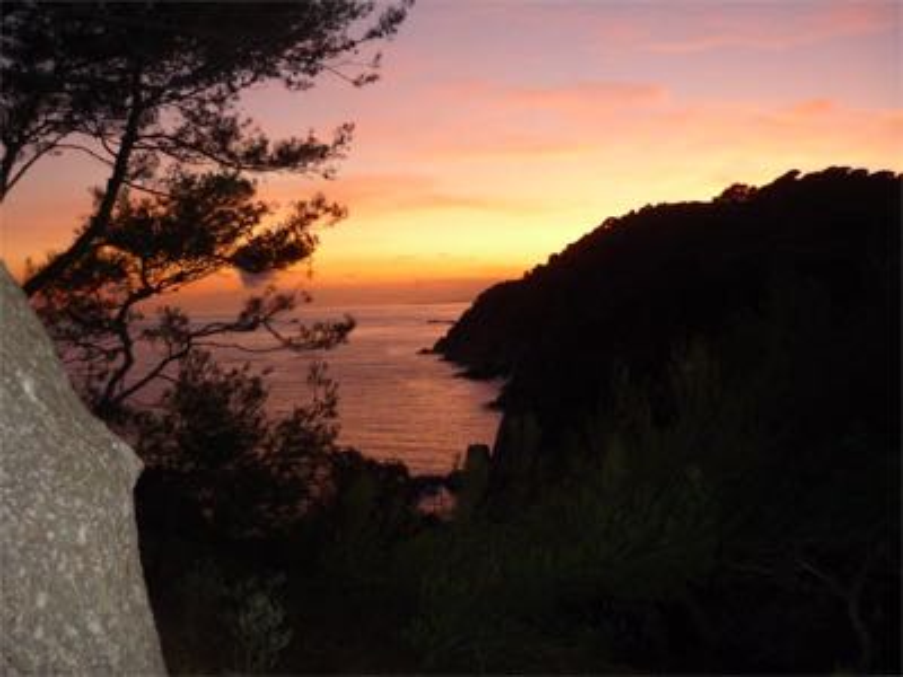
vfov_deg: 42.9
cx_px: 452
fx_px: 861
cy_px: 338
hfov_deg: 55.4
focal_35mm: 33
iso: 320
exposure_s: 1/30
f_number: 2.8
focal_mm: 5.5
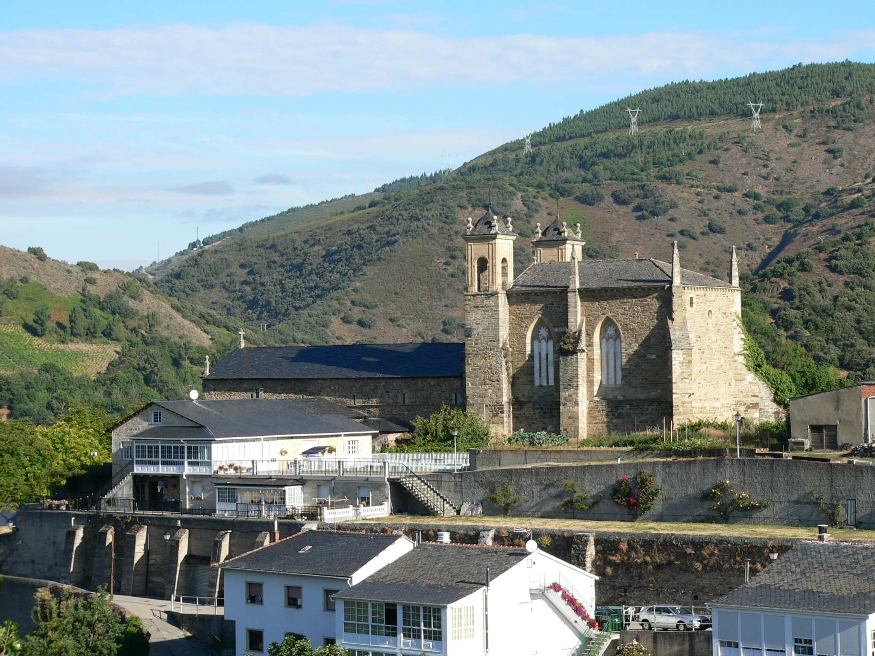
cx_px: 438
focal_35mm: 87
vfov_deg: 17.0
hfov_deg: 22.5
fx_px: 2199
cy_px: 328
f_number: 4
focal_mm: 14.5
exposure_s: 1/400
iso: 80
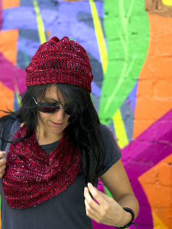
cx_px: 56
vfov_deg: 26.7
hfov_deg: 20.1
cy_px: 114
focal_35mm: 73
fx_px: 484
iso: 50
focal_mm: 50
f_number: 2
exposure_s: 1/200
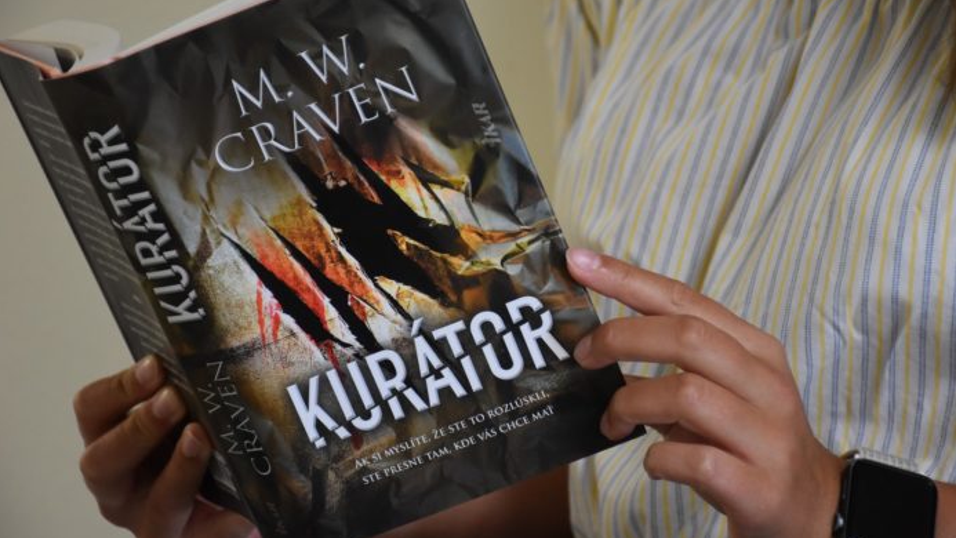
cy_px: 248
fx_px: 3600
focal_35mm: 142
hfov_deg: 15.1
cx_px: 477
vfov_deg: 8.5
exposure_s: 1/60
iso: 1600
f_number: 5.3
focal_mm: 90
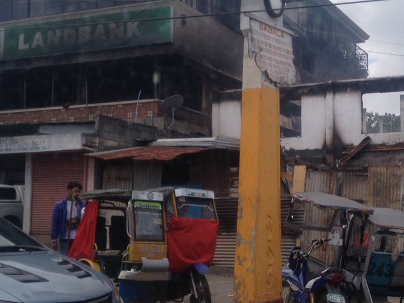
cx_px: 291
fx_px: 770
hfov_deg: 29.0
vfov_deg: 22.2
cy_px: 142
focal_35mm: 66
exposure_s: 1/345
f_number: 2.4
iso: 50
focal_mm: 4.28
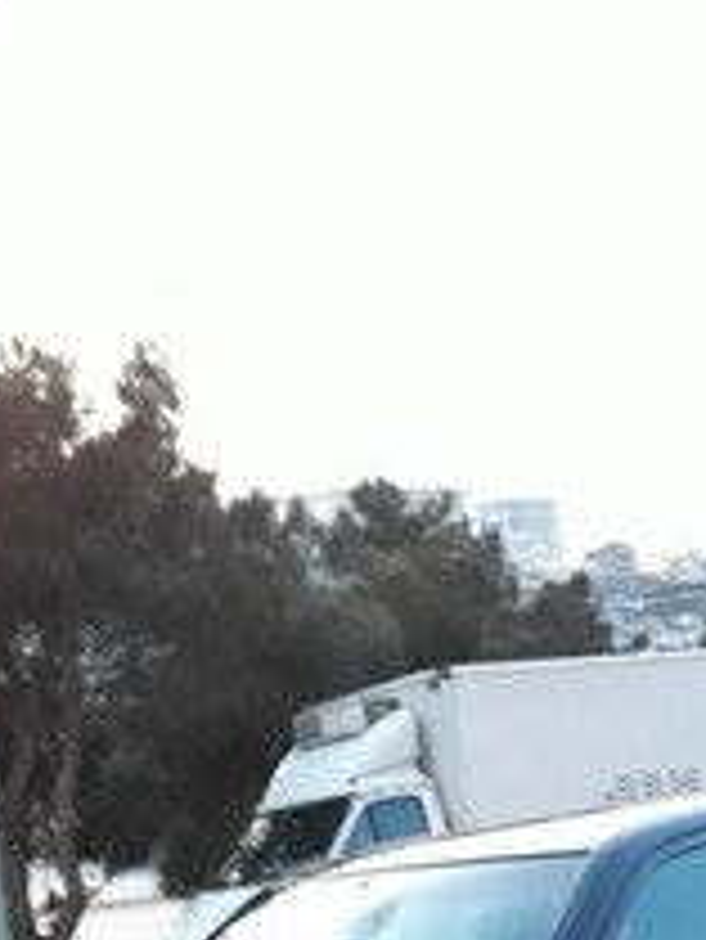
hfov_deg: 22.8
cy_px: 1088
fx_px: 1739
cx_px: 486
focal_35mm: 64
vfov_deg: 27.2
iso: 640
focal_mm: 3.71
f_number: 1.7
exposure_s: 1/20
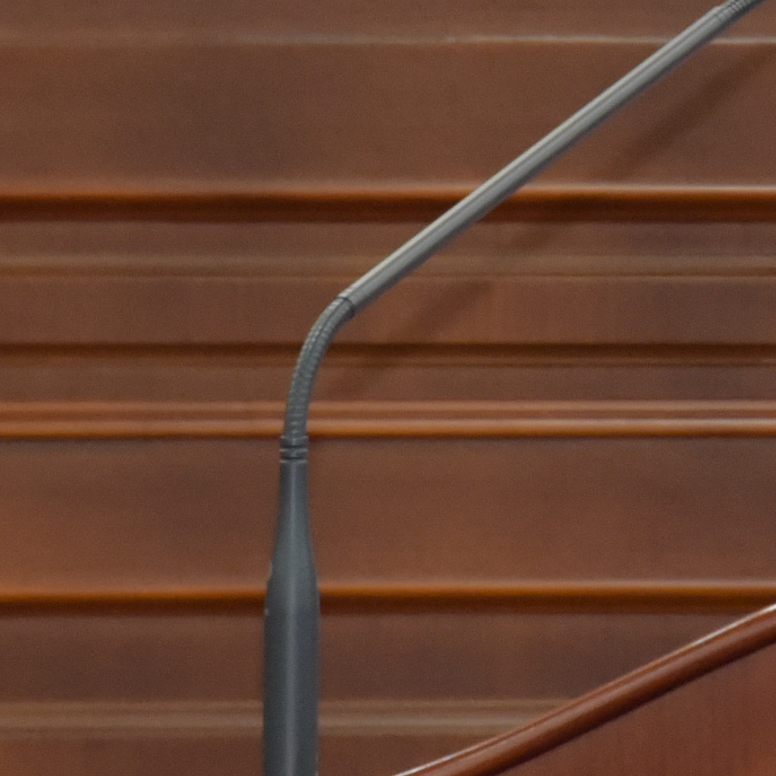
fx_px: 39438
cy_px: -241
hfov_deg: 1.1
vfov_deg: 1.1
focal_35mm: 1555
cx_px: 1396
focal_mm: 300
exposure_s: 1/200
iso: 3200
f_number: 8
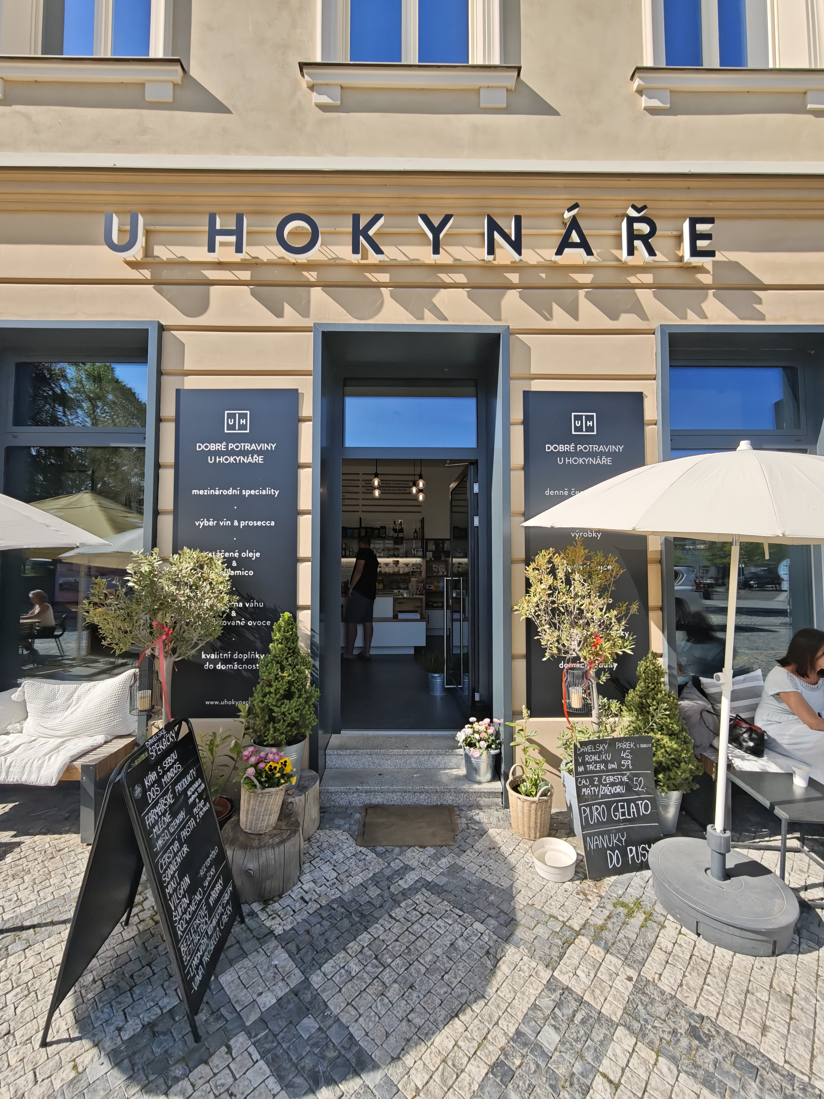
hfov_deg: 85.7
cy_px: 550
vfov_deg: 102.1
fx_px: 444
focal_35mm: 14
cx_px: 412
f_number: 2.2
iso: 100
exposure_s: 1/1105
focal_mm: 2.13
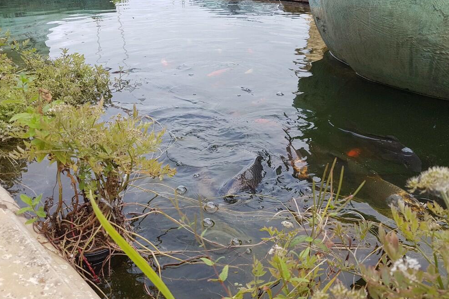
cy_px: 142
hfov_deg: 65.5
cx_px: 226
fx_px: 349
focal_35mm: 28
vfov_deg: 46.4
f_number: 1.7
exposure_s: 1/408
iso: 40
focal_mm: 4.2
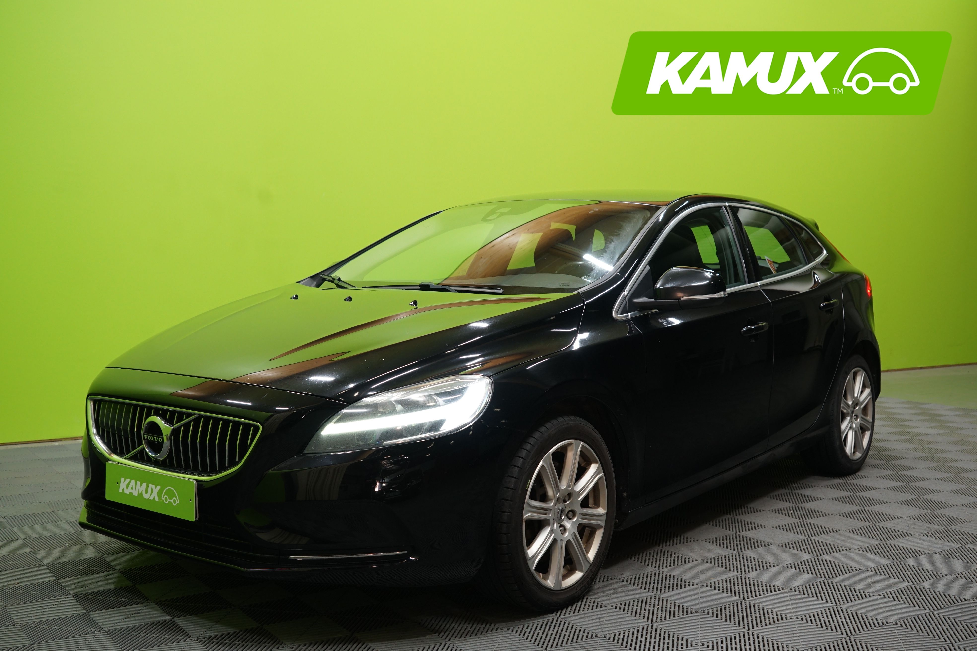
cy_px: 326
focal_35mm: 38
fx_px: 1031
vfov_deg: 35.1
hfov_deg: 50.7
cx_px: 488
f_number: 5.6
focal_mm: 38
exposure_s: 1/20
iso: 800
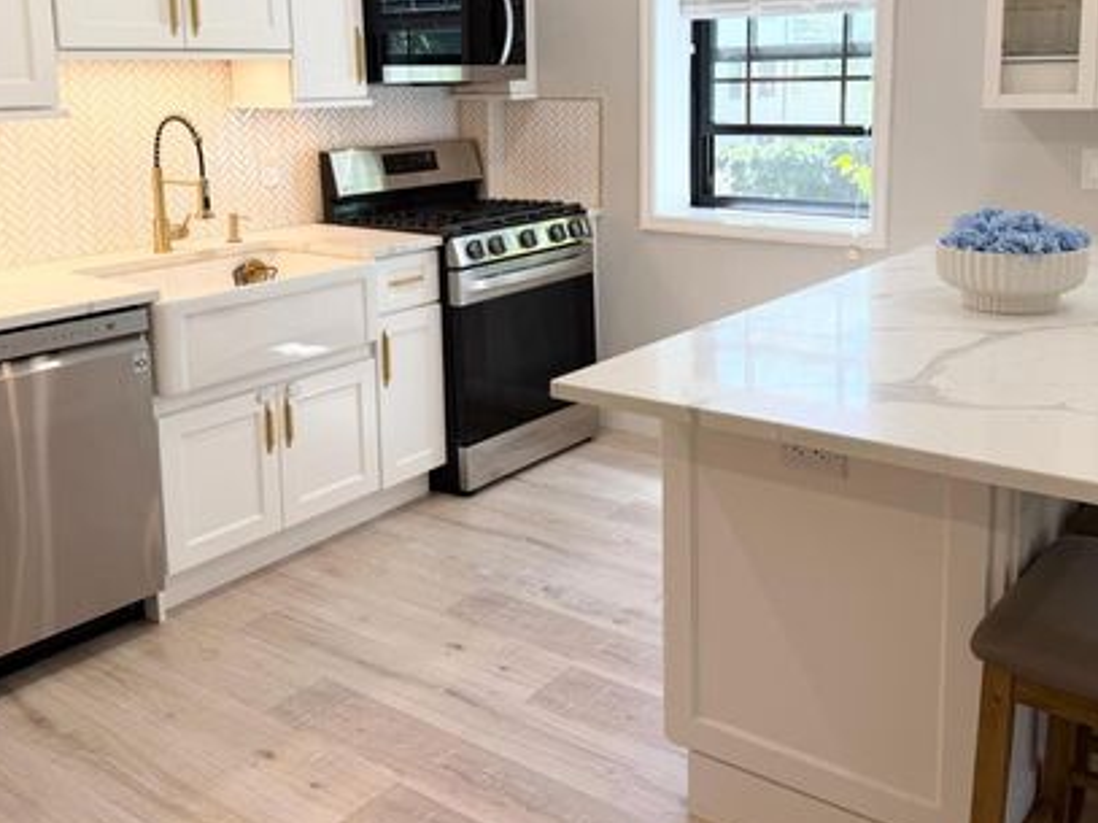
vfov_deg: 40.0
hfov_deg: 52.6
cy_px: 250
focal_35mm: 35
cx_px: 572
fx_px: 1110
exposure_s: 1/185
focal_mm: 6.76
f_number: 1.78
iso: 64
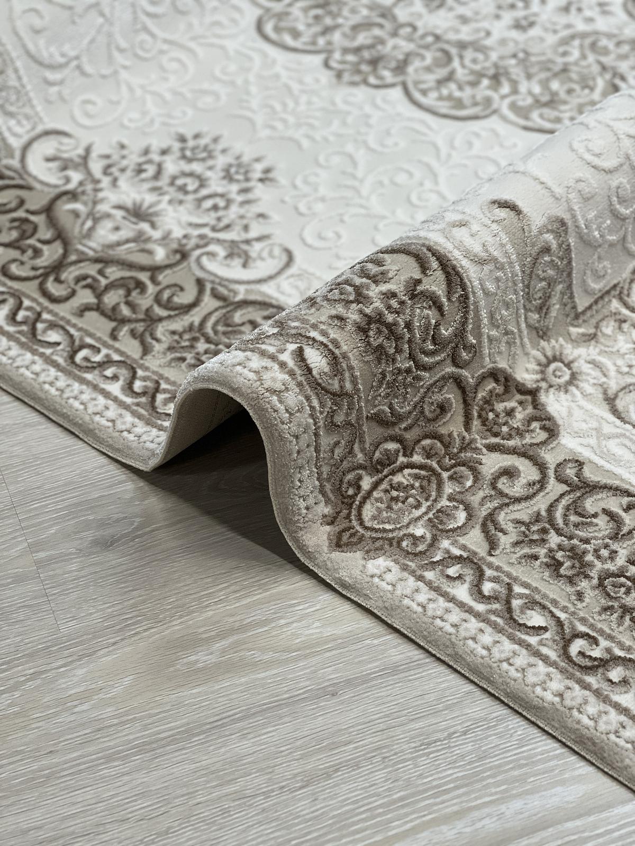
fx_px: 1883
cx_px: 318
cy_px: 423
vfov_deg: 25.3
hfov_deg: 19.1
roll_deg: +3.9
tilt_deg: -41.0
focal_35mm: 77
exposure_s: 1/100
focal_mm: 9
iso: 160
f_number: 2.8
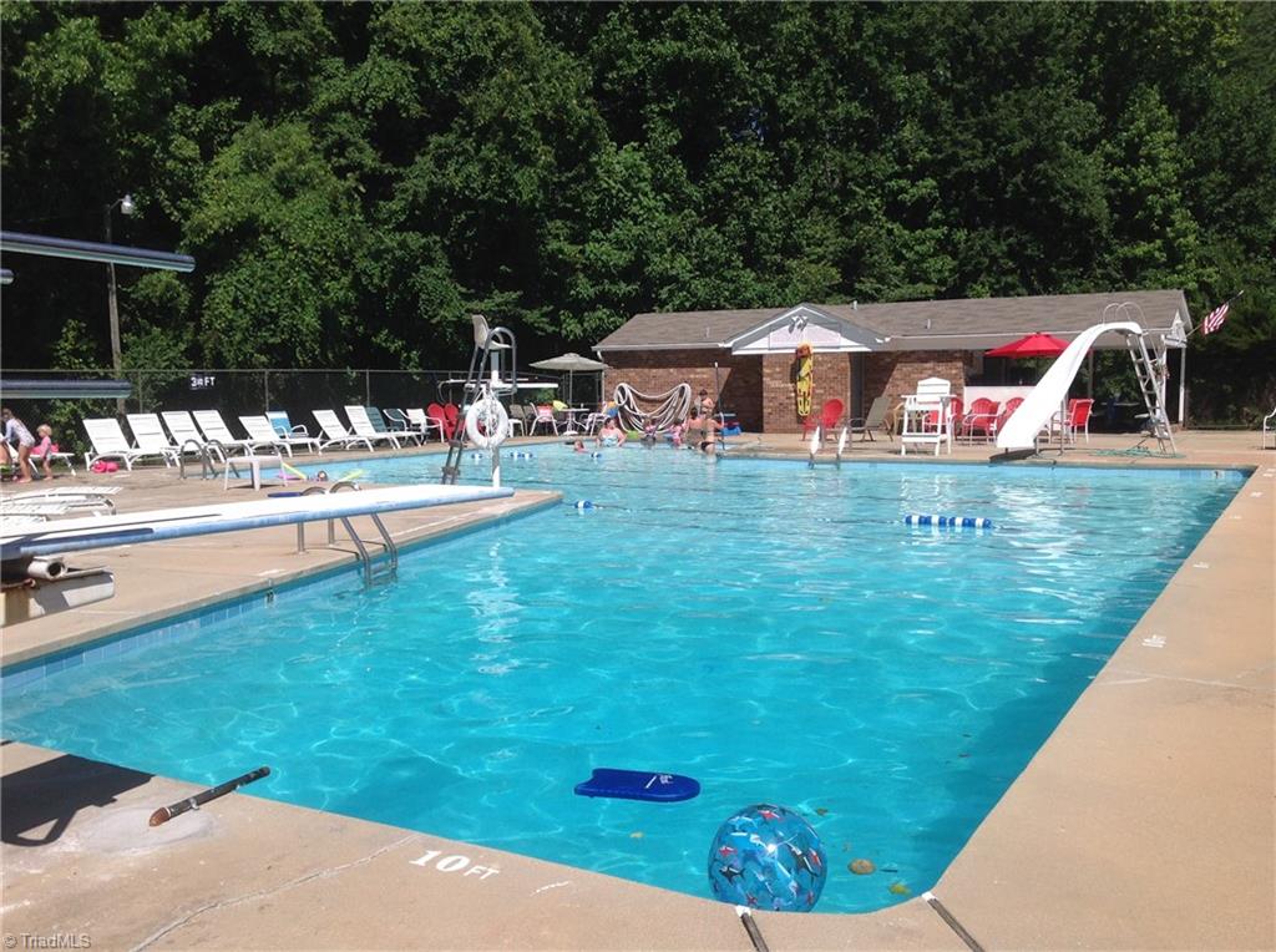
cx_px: 638
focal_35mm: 35
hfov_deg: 52.7
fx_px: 1288
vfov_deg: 40.6
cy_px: 476
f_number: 2.4
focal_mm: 4.28
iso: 50
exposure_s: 1/2519
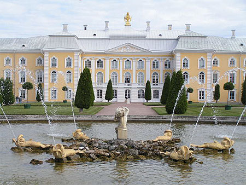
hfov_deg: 25.6
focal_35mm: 76
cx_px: 123
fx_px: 540
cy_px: 92
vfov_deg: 19.4
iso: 50
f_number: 3.2
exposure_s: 1/800
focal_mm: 12.7
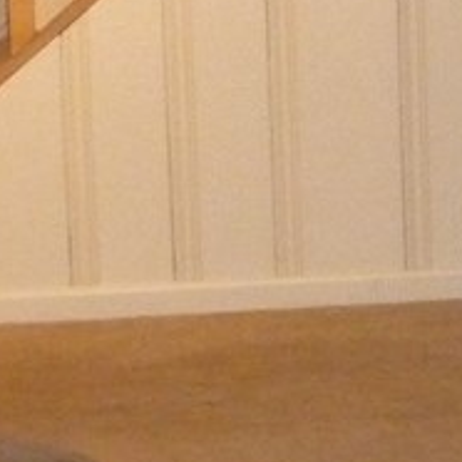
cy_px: -57
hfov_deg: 7.2
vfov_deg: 7.5
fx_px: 3518
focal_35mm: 233
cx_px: 946
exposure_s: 1/30
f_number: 4.2
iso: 1000
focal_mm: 8
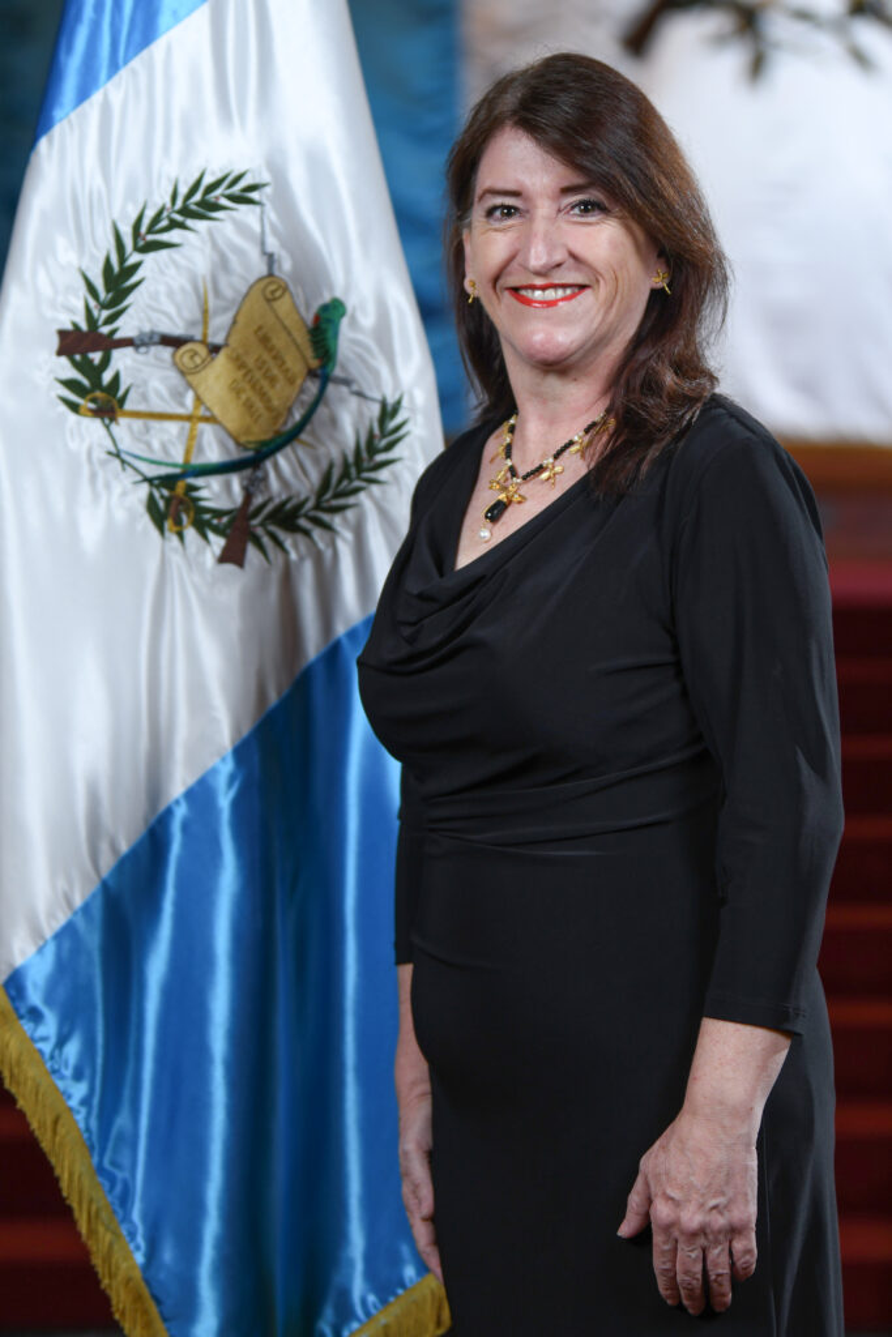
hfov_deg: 14.4
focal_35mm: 95
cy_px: 668
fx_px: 3529
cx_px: 446
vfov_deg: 21.5
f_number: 2.8
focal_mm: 95
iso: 320
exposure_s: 1/320
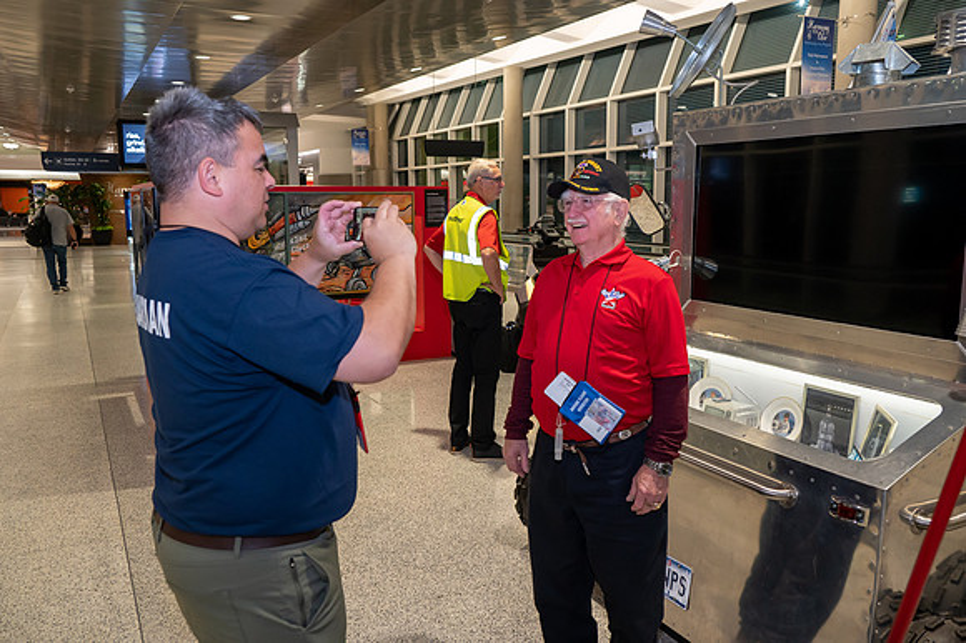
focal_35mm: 30
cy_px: 322
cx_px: 483
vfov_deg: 44.2
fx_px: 791
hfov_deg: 62.8
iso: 3200
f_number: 5
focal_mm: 29.5
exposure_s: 1/100
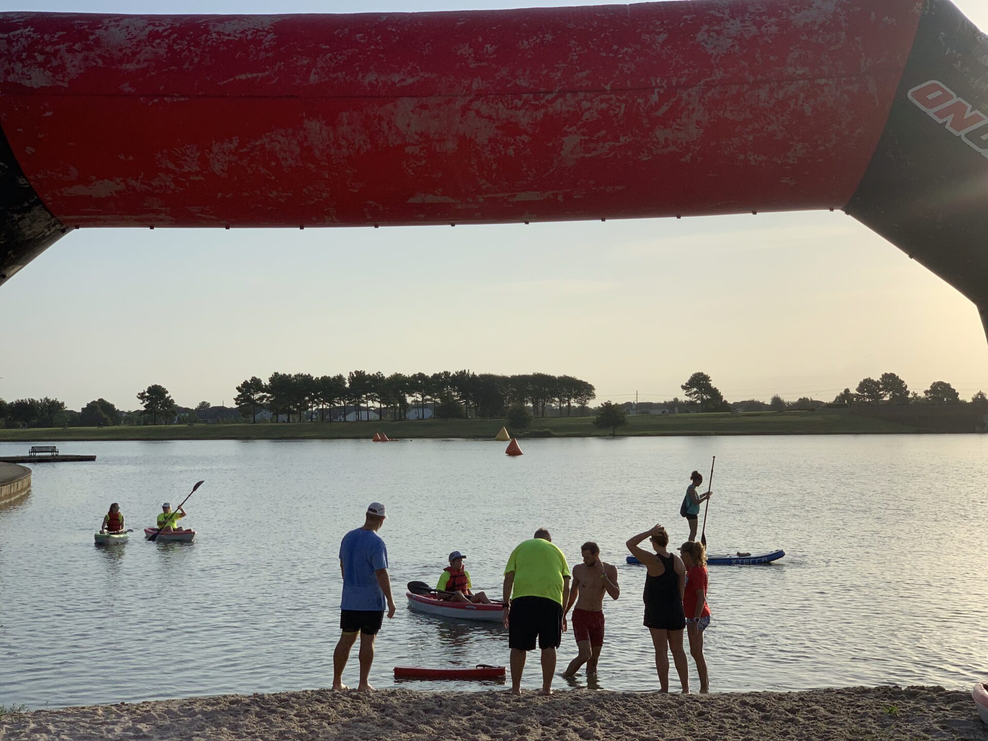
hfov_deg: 36.8
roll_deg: +0.1
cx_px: 494
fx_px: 1484
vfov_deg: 28.0
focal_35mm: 52
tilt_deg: +0.9
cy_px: 370
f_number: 2.4
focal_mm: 6
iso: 16
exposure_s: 1/2519
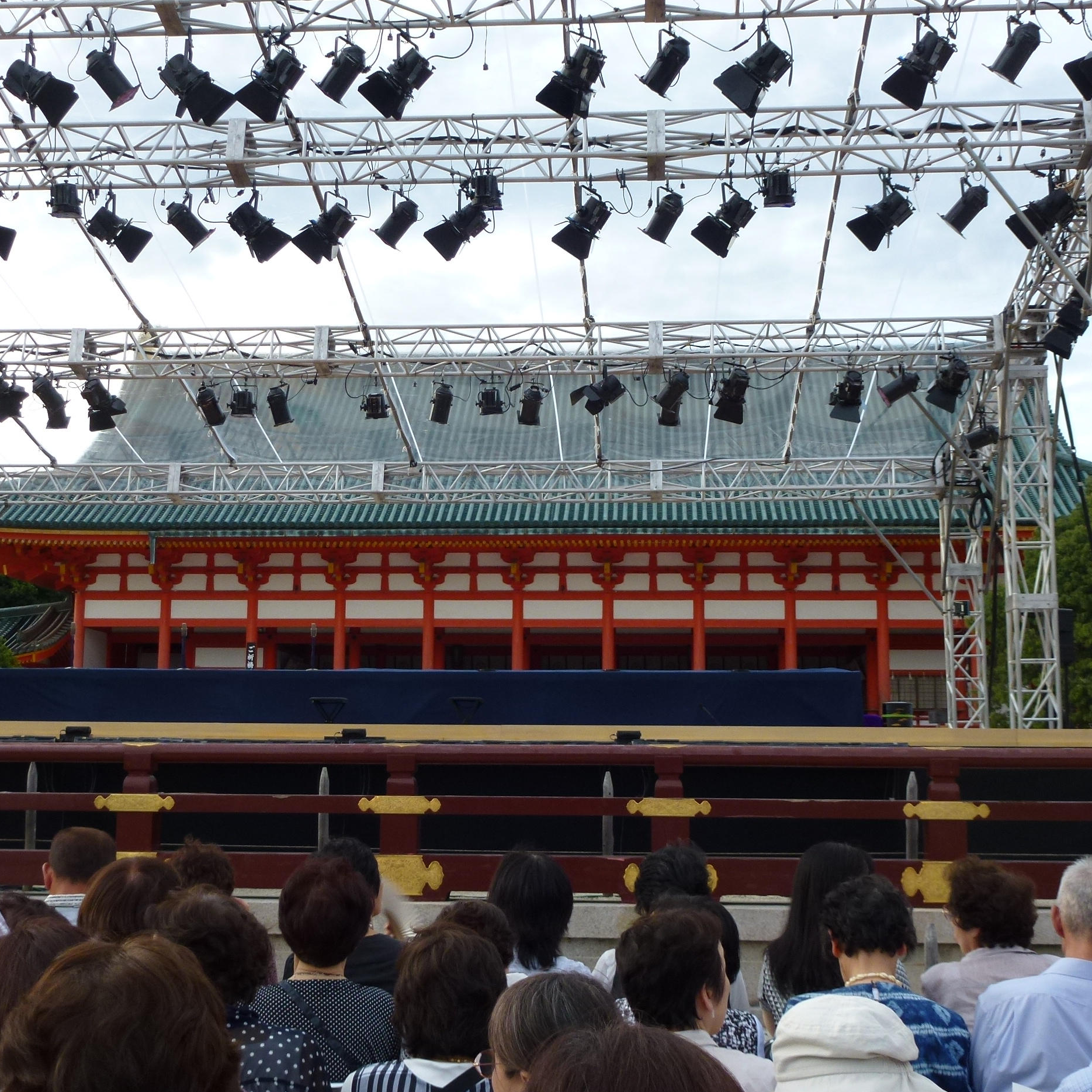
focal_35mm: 46
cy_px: 558
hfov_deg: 36.8
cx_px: 501
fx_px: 1642
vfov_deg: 36.8
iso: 125
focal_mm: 6.8
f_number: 3.8
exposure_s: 1/80
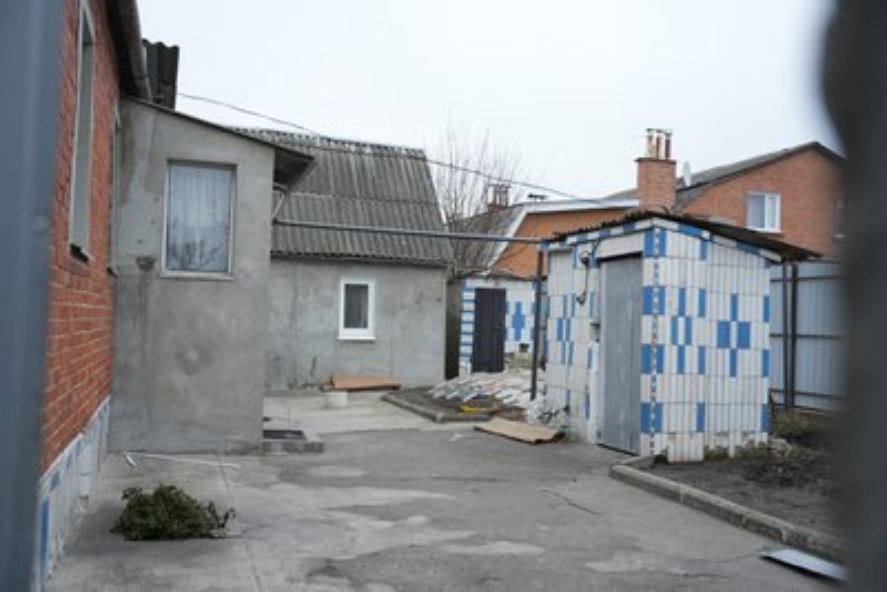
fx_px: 838
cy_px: 296
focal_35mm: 34
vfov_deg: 38.9
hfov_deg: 55.8
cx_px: 444
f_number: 3.2
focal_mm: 34
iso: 5000
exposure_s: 1/500
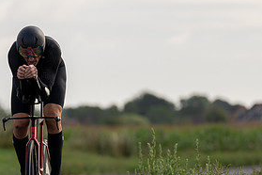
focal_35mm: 500
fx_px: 3639
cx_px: 7
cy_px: 126
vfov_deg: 2.7
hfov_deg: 4.1
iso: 100
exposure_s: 1/1000
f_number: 3.2
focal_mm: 178
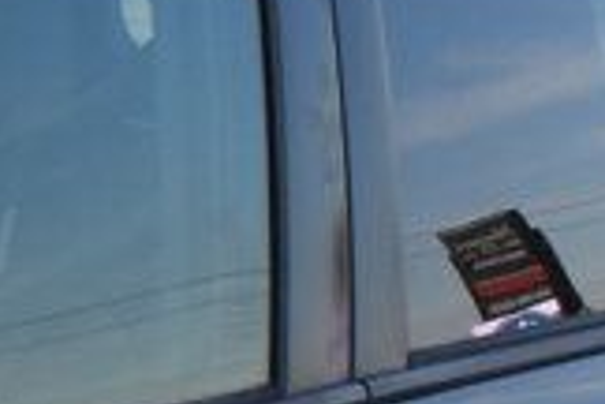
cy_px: 441
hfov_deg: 10.0
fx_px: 3193
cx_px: -605
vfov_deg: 7.2
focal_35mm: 190
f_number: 9
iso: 400
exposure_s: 1/125
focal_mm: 20
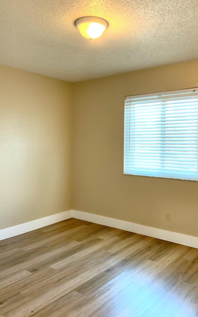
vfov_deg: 61.2
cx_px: 110
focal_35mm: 31
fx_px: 268
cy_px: 158
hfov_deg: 40.6
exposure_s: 1/60
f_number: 1.8
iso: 160
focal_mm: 3
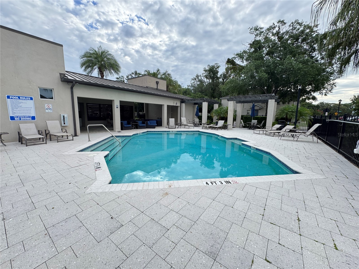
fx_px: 145
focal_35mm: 14
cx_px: 180
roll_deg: -0.8
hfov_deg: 102.1
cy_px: 134
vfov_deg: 85.7
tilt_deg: -8.3
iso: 40
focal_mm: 2.22
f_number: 2.2
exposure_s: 1/240
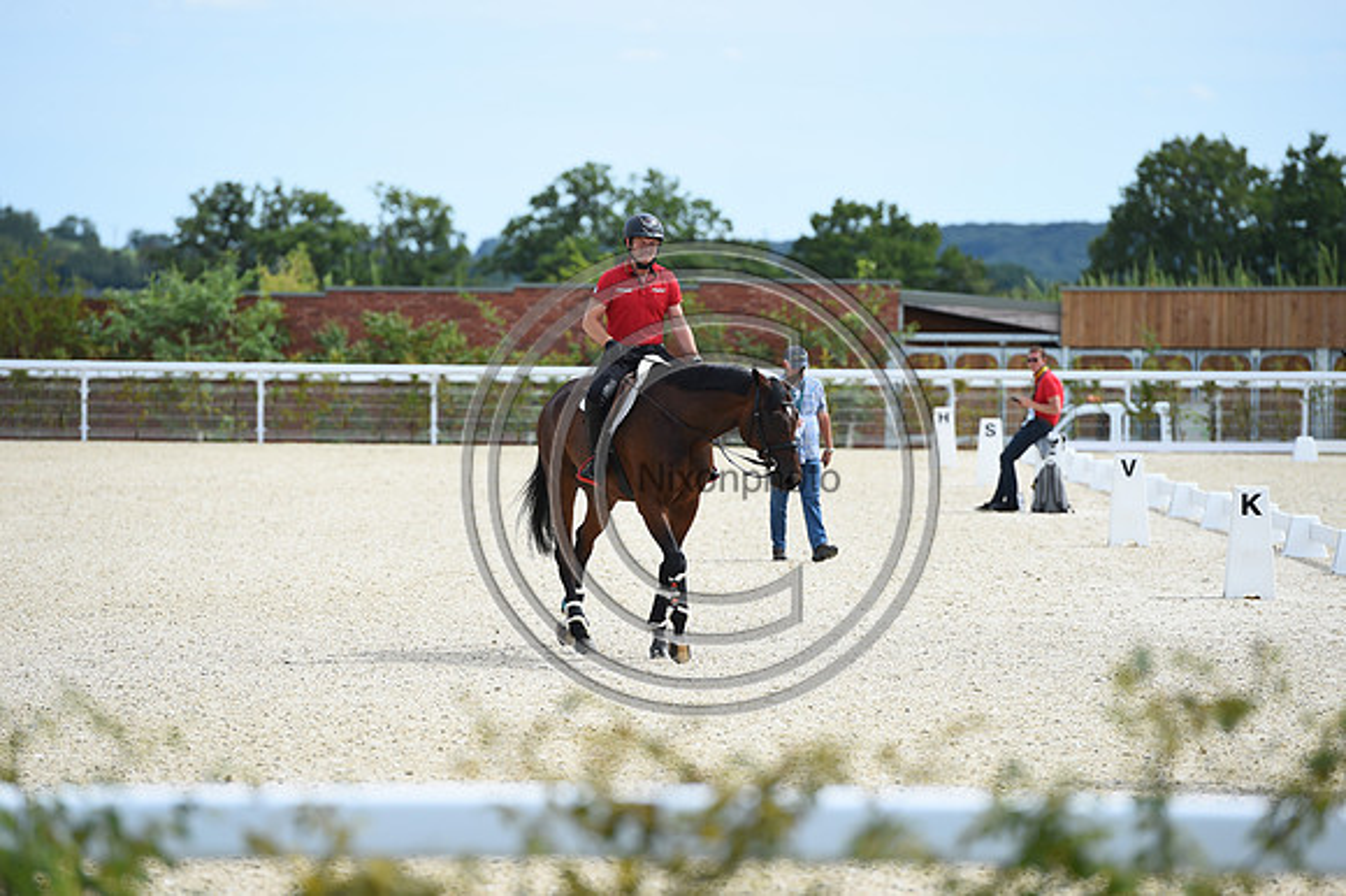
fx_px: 7473
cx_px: 673
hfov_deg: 10.3
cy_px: 448
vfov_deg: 6.9
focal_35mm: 200
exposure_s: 1/1250
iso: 180
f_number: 4.5
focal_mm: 200
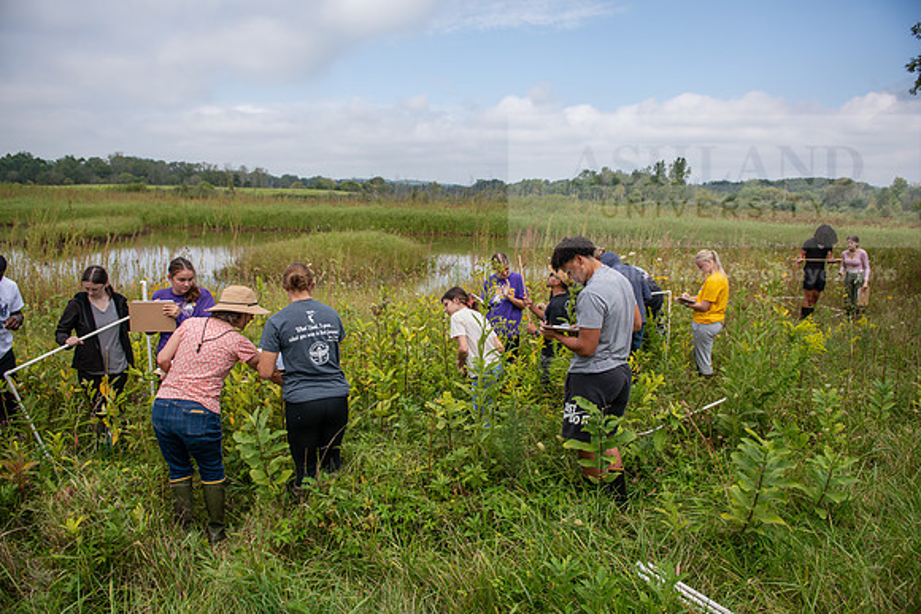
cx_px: 460
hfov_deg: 73.7
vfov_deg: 53.2
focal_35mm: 24
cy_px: 307
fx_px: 614
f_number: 4
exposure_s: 1/640
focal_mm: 24
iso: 125
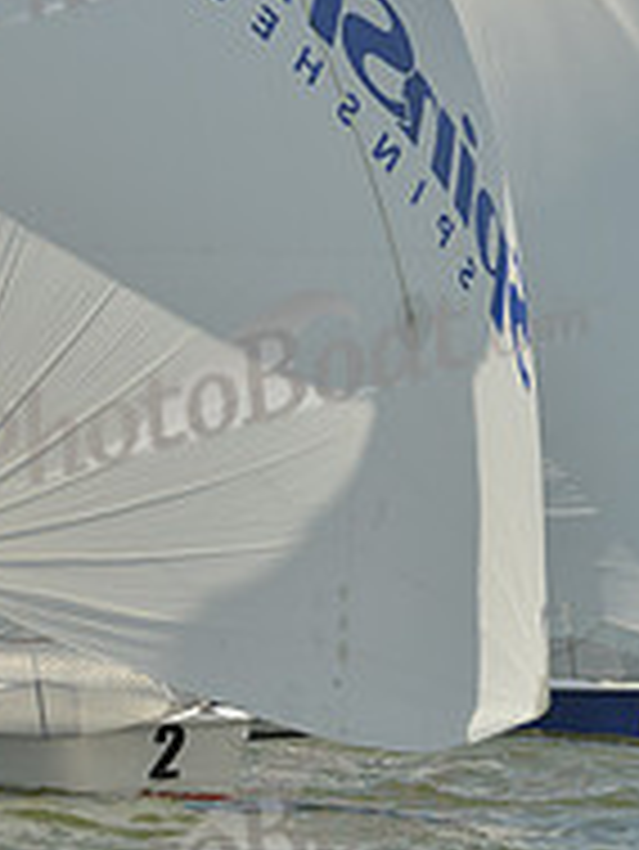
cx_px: -274
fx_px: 15931
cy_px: 214
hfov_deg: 2.3
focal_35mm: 648
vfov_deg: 3.1
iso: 200
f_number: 6.3
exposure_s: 1/1250
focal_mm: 220
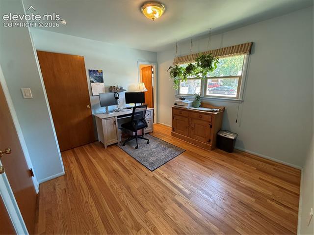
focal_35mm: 14
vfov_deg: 85.6
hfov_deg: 102.1
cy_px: 118
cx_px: 157
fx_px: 127
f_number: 2.2
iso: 400
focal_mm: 2.22
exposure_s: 1/120
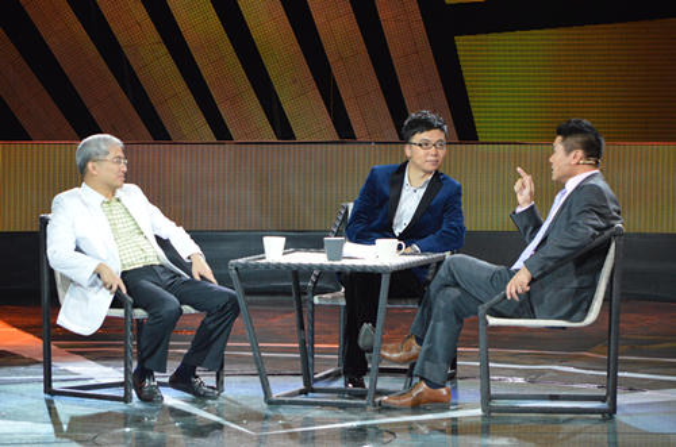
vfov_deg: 6.8
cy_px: 224
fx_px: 3794
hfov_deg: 10.2
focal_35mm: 202
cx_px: 338
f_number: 5
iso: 2200
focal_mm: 135
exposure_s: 1/250
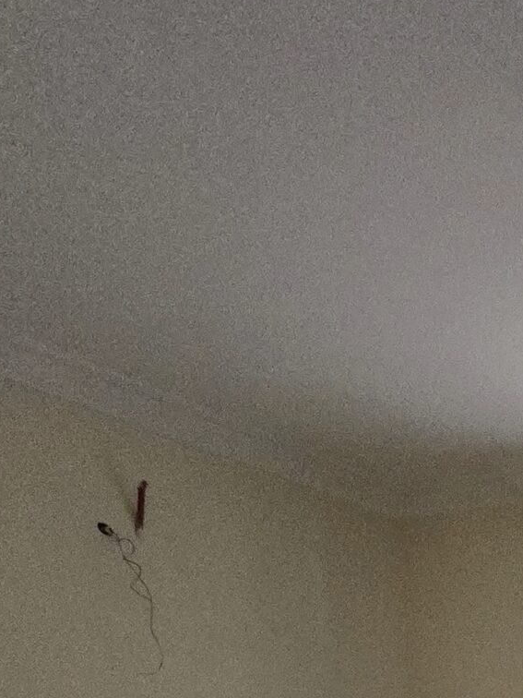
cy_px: 1097
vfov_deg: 26.8
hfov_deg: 29.2
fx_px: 886
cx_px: 595
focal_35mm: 44
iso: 800
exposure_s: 1/50
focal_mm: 2.2
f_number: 2.2
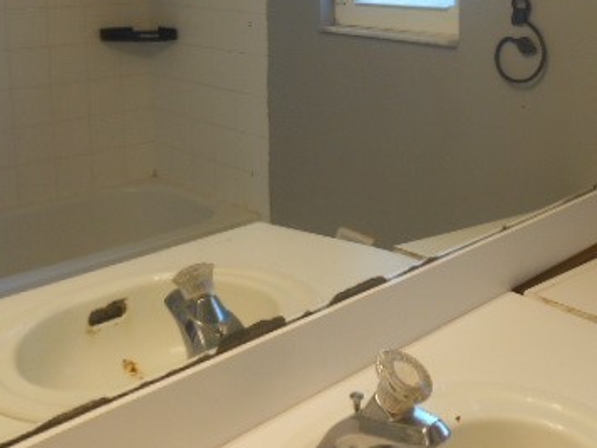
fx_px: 776
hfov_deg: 41.9
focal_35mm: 45
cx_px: 356
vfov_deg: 30.9
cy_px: 59
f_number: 3.2
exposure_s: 1/30
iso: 125
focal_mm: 4.5
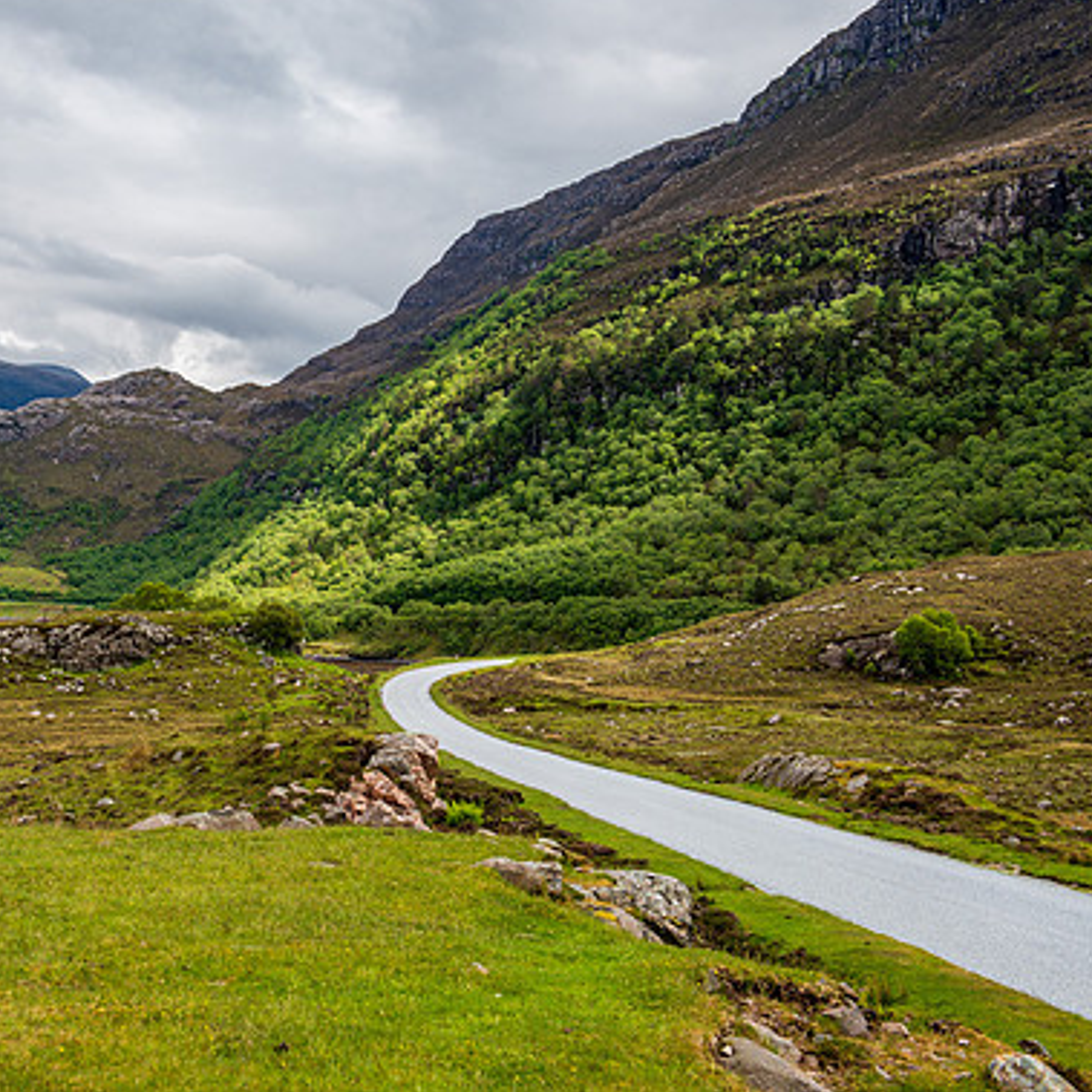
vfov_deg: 32.8
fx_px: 1856
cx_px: 277
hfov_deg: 32.2
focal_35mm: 52
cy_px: 537
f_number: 7.1
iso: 100
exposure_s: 1/200
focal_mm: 40
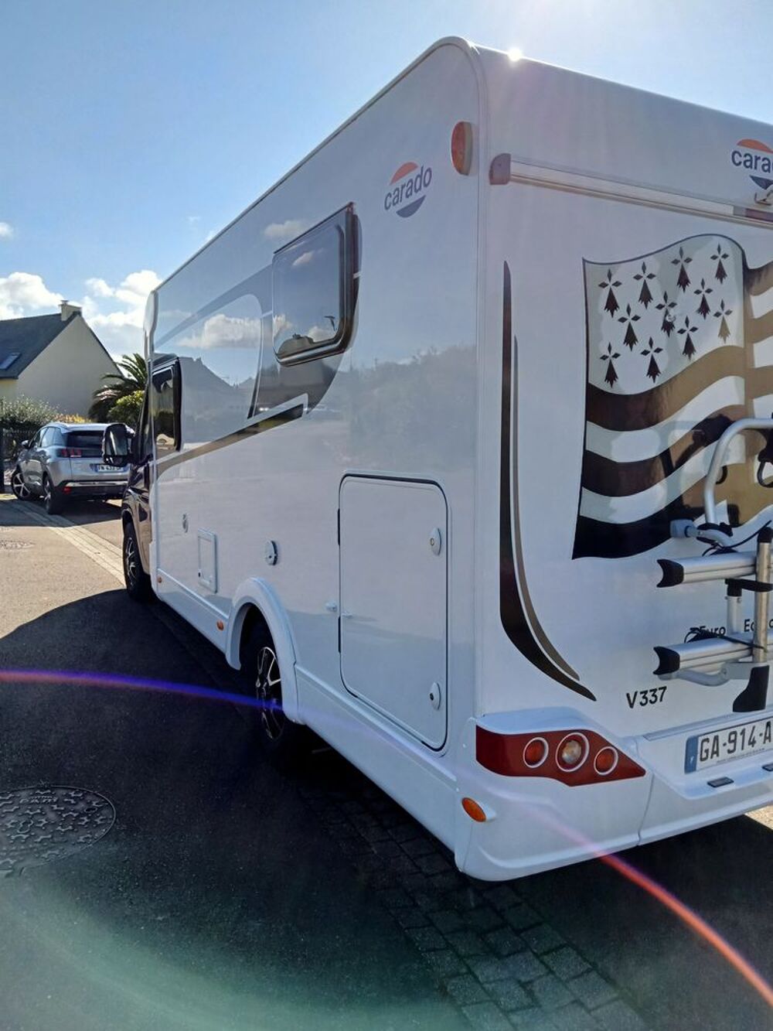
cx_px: 386
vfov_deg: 63.4
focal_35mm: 28
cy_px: 516
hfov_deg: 49.8
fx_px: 834
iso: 100
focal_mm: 3.46
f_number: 2.2
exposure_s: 1/1160
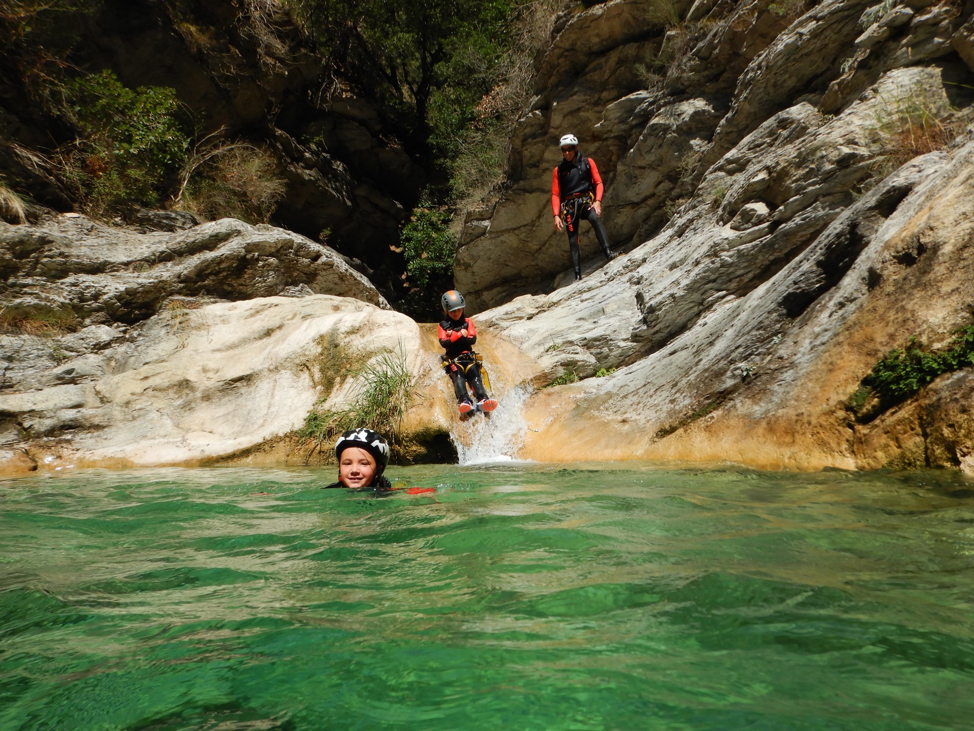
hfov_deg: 71.6
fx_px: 675
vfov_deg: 56.8
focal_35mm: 24
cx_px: 487
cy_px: 366
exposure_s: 1/1000
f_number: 4.1
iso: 125
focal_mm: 4.3
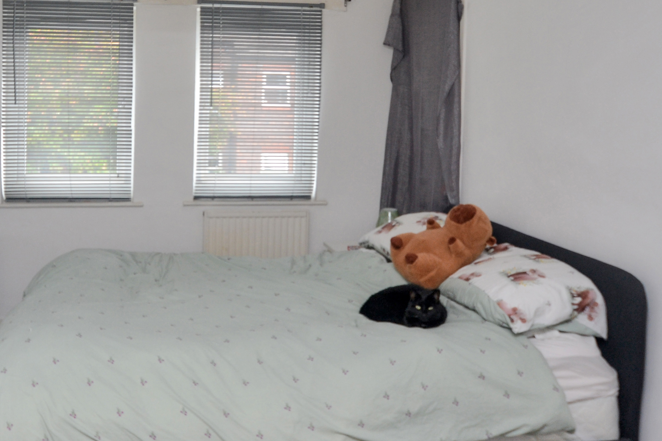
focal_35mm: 30
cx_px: 244
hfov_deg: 61.0
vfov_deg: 43.3
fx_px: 552
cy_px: 168
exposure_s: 1/40
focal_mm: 12
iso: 400
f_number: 5
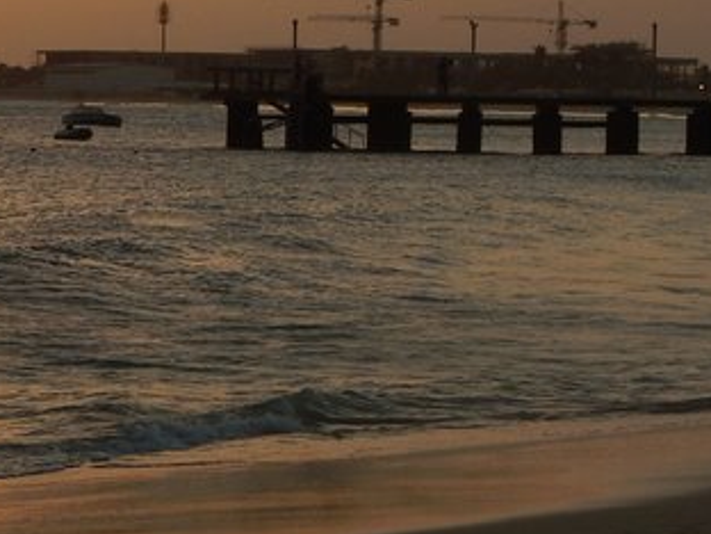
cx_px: -66
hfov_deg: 9.8
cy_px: 84
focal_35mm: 200
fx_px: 4108
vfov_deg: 7.4
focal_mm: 10.9
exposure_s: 1/640
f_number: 4
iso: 125
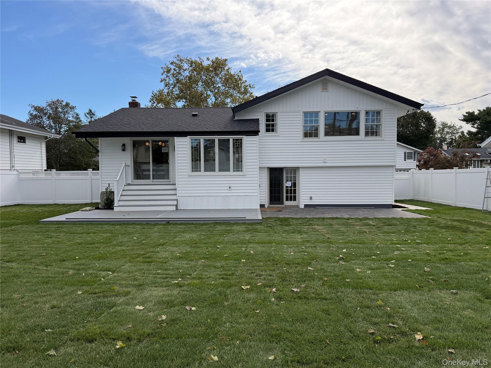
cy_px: 184
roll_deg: +0.3
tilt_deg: -2.3
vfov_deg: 56.8
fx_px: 340
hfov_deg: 71.6
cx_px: 246
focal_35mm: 24
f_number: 1.78
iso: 100
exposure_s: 1/4673
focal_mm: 6.76
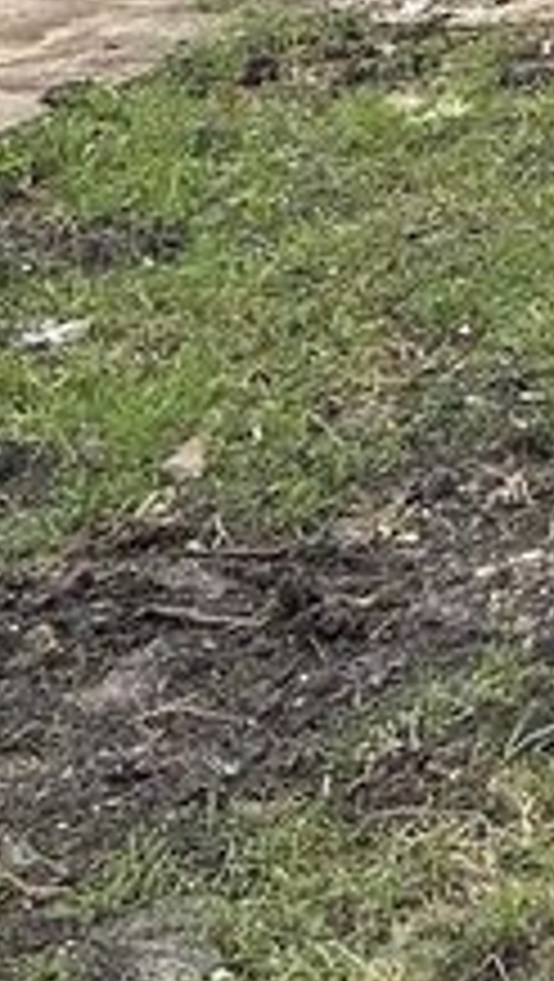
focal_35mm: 133
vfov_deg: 14.4
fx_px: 3465
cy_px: -734
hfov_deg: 7.4
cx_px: 1986
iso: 50
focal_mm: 5.7
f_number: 1.5
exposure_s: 1/2123
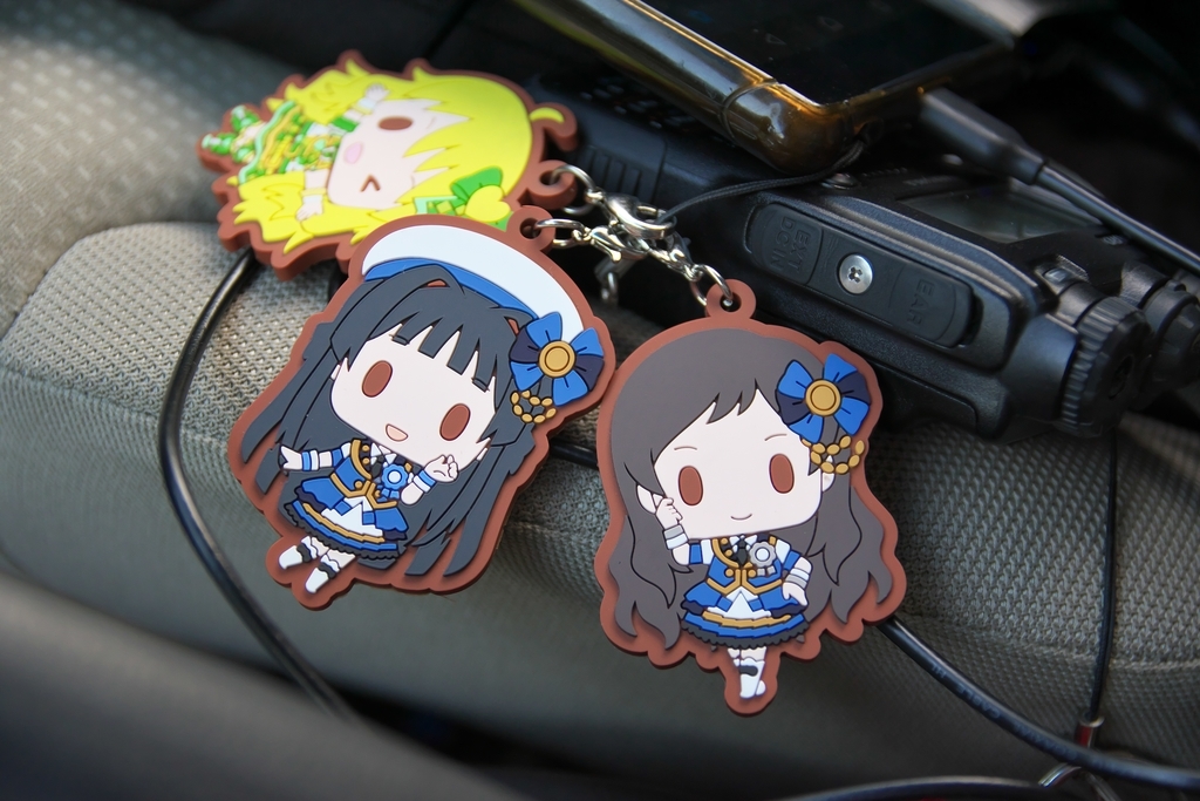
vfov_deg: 20.2
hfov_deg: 29.9
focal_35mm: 68
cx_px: 600
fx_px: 2250
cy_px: 400
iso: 640
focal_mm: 45
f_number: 4.5
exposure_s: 1/250
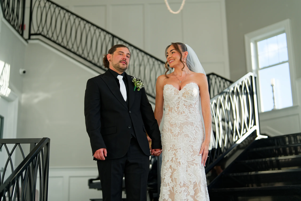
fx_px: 418
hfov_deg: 39.6
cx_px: 150
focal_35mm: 50
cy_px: 100
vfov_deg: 27.0
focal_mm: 50
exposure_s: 1/1000
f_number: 1.4
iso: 100
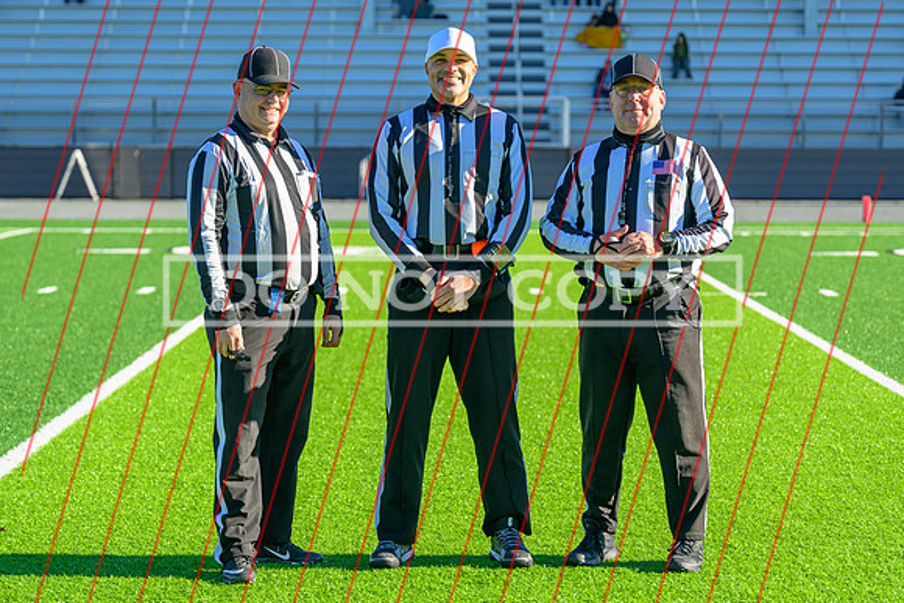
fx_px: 2597
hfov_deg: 19.7
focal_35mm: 103
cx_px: 477
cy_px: 310
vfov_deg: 13.3
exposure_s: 1/1000
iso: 125
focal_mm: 72
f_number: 2.8
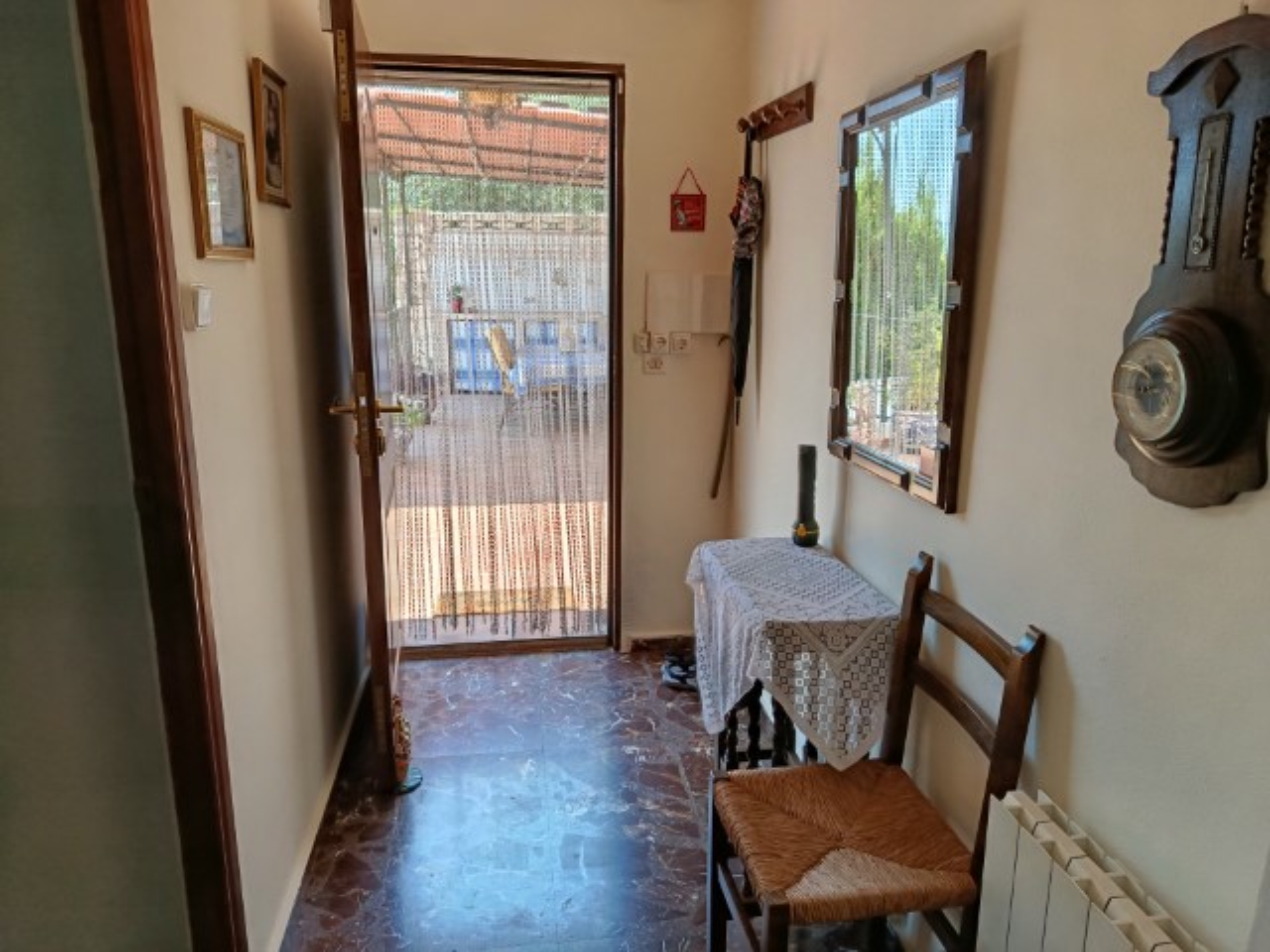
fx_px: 881
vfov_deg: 56.8
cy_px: 476
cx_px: 635
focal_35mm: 24
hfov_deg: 71.6
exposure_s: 1/100
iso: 161
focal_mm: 5.24
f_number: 1.7
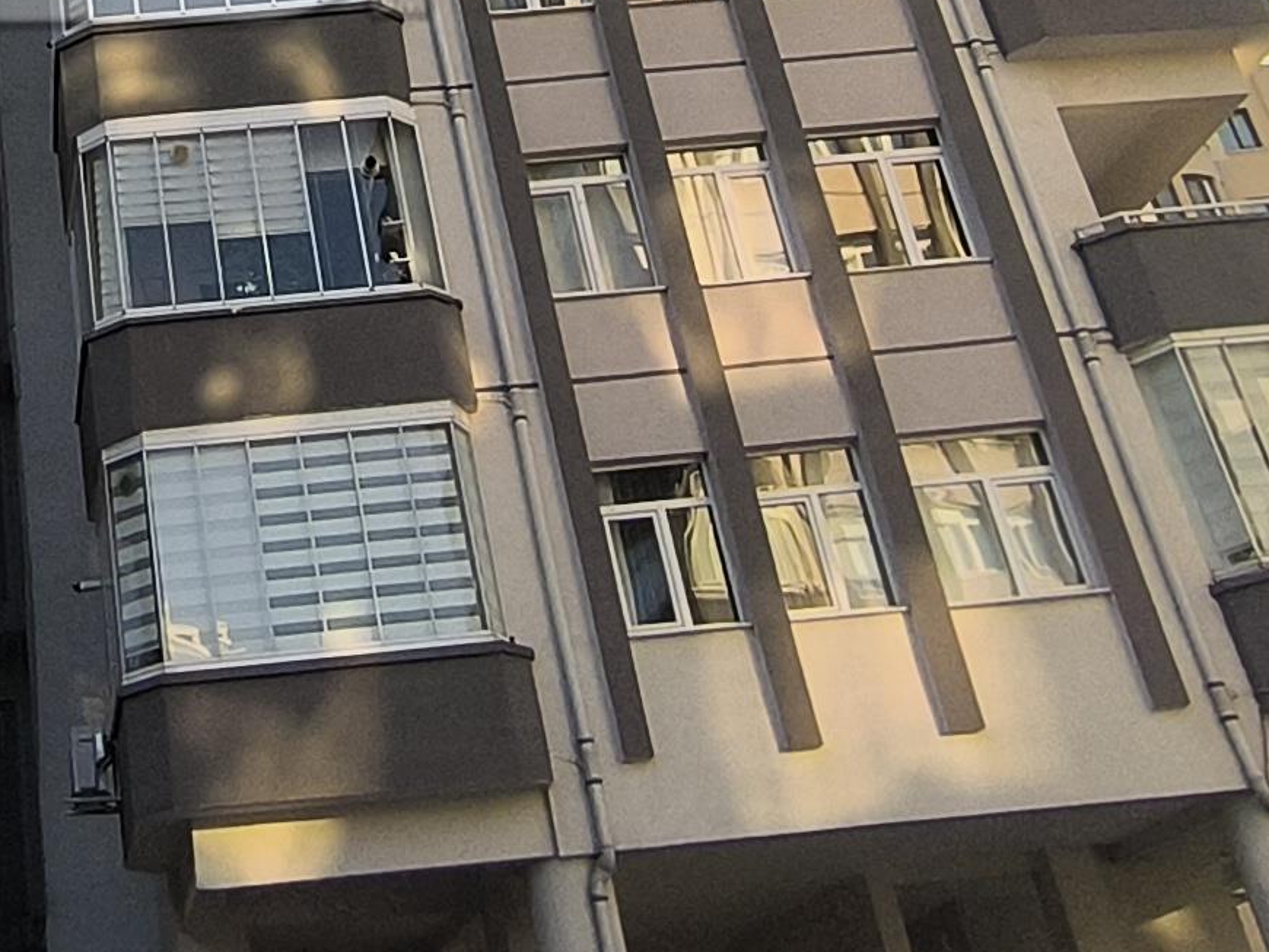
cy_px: -379
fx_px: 2200
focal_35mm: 60
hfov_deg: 30.5
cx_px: 90
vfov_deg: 21.4
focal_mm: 1.65
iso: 50
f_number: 2.2
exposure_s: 1/1153
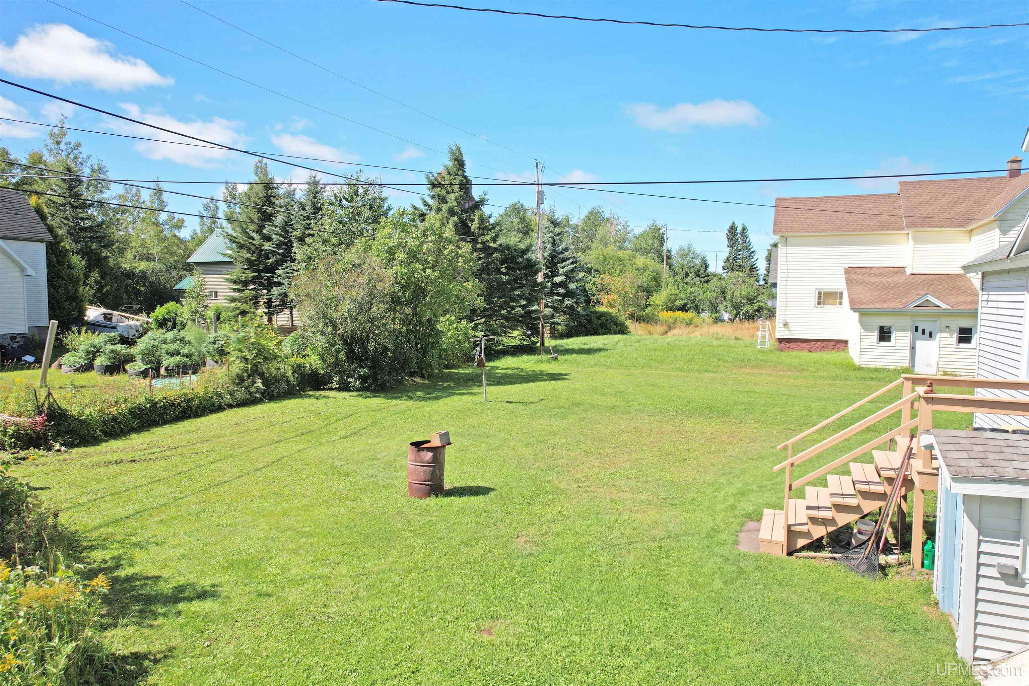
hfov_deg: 78.6
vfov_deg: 57.2
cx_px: 514
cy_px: 343
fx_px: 629
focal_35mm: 22
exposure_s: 1/640
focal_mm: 8.38
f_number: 2.8
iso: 110
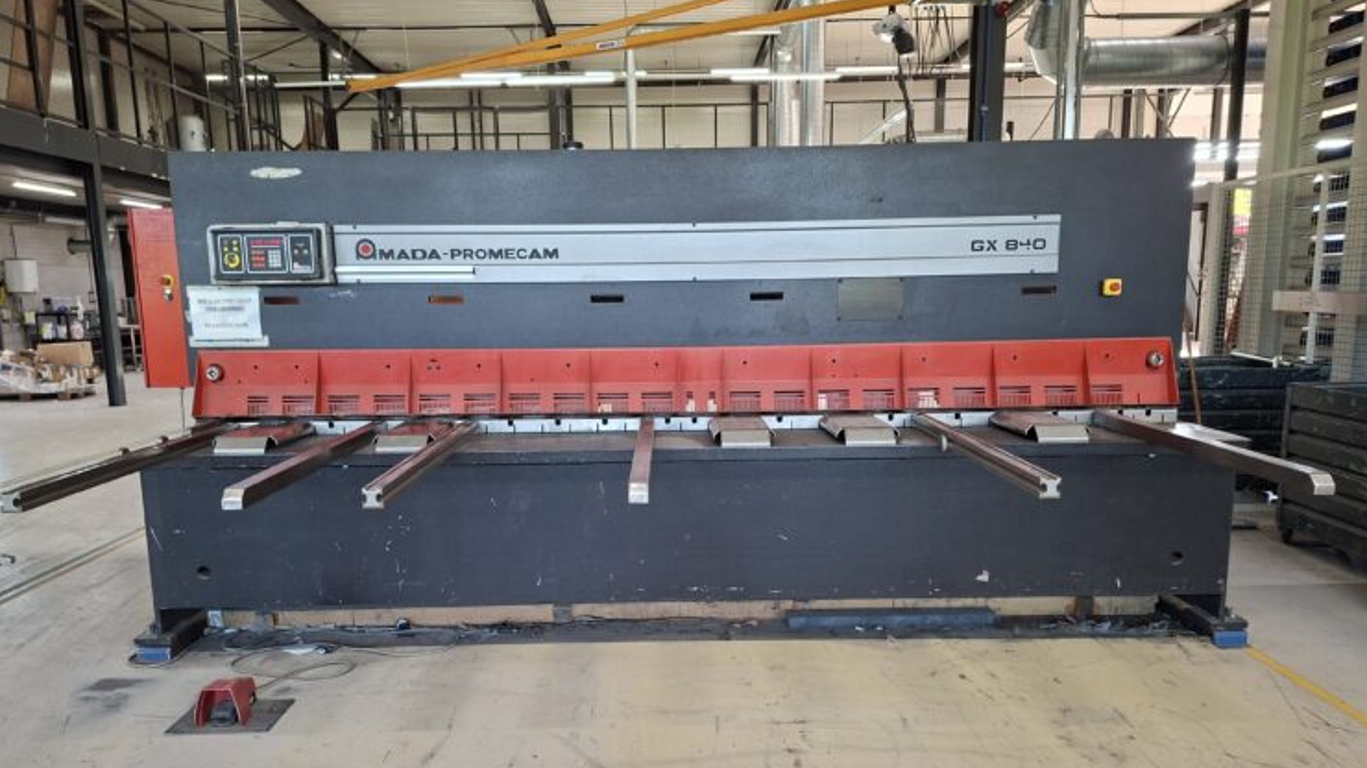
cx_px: 663
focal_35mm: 26
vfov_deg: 44.2
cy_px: 452
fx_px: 942
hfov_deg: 71.9
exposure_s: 1/100
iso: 250
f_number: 1.8
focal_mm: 5.54
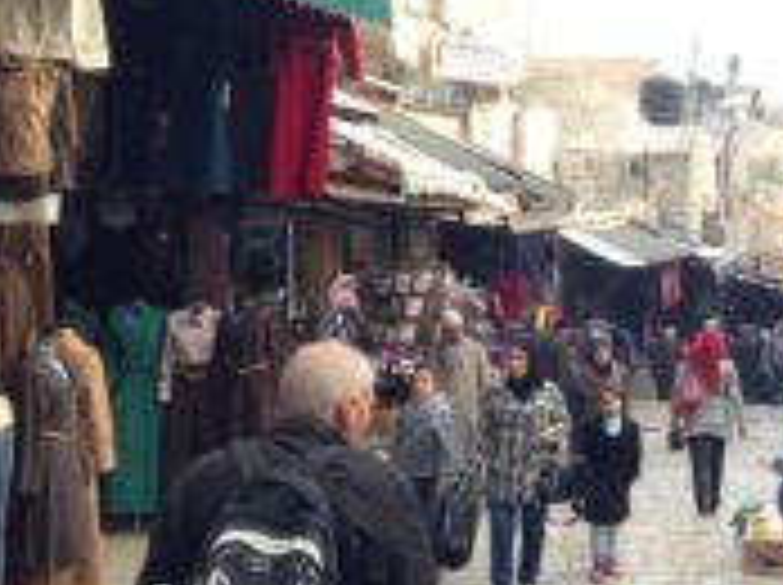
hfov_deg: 24.5
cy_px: 333
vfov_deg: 19.3
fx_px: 1717
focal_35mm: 76
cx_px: 778
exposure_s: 1/131
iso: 50
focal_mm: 4.12
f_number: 2.4
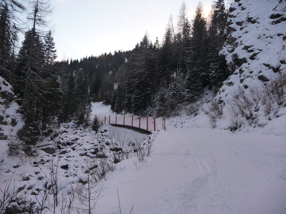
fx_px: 231
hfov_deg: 63.4
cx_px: 143
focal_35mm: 28
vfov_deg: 49.7
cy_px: 107
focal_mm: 4.7
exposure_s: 1/80
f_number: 3.3
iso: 160
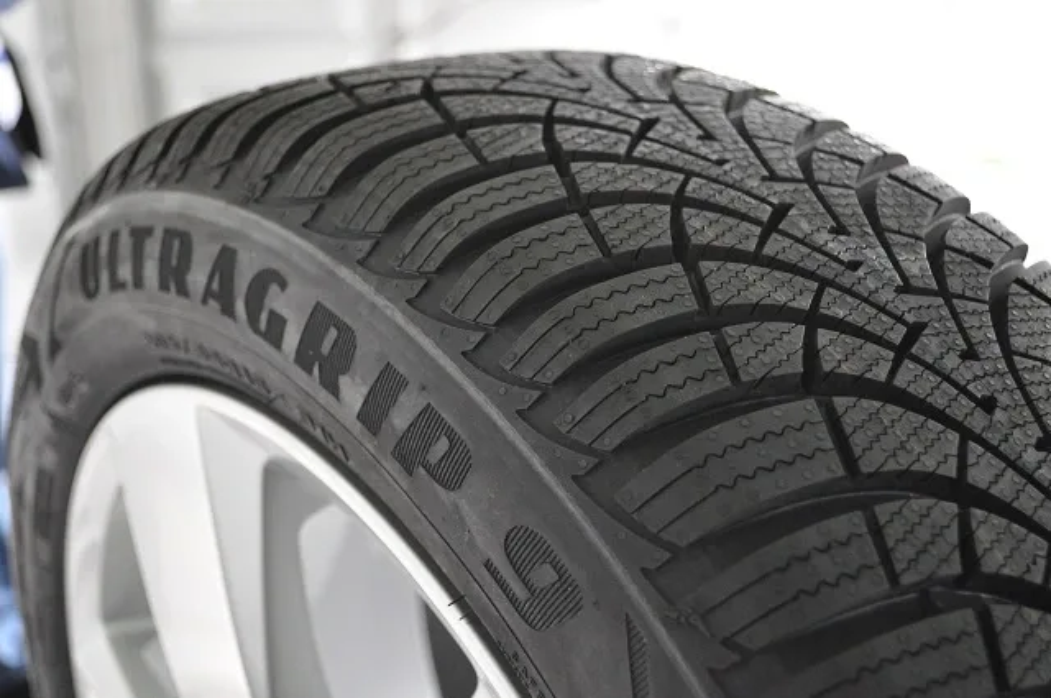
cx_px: 526
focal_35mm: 45
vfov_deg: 29.8
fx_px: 1312
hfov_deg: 43.7
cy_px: 349
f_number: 4.5
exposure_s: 1/30
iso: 1600
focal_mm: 30
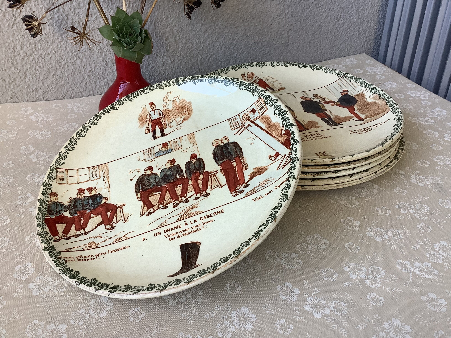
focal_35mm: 31
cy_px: 169
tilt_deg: -32.6
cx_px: 226
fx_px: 404
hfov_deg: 58.4
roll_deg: +0.2
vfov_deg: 45.4
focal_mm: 3.3
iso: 64
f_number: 2.4
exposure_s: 1/100
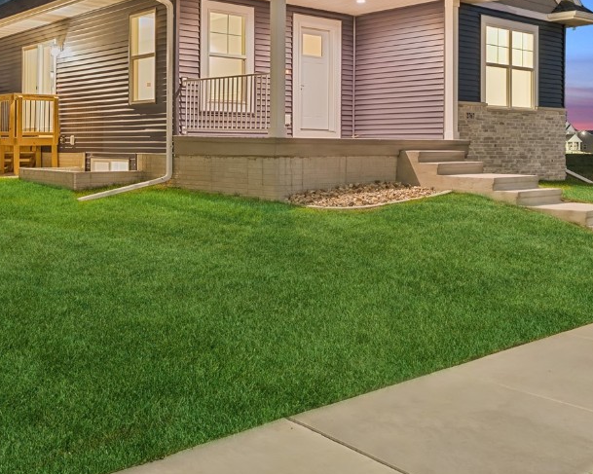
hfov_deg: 45.8
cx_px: 264
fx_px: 700
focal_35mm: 40
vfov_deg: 36.9
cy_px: 143
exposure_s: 10
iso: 200
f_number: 8
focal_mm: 22.5
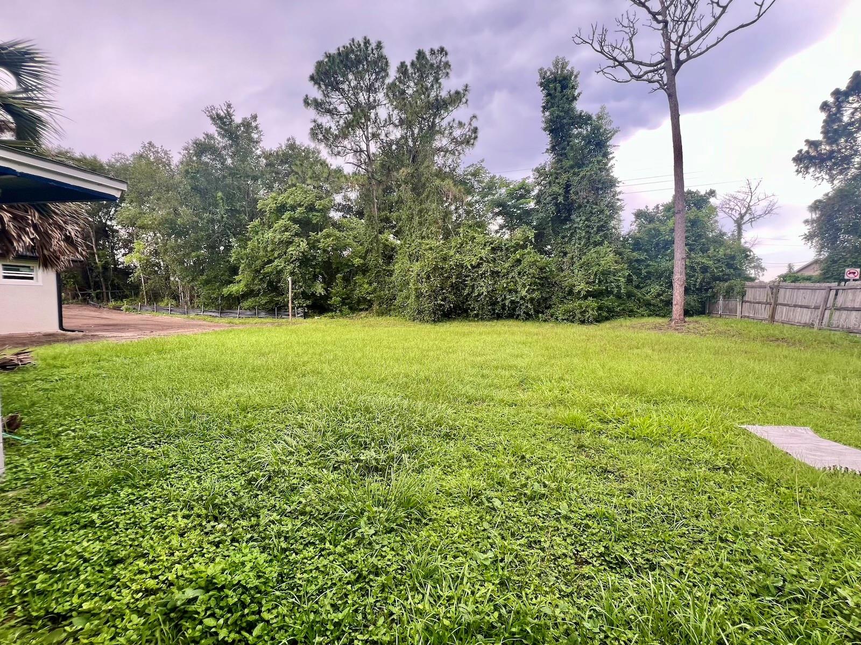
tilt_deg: -3.6
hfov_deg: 106.2
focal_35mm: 13
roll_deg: +0.2
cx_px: 430
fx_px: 323
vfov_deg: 89.9
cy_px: 322
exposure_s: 1/99
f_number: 1.8
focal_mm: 1.57
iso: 40
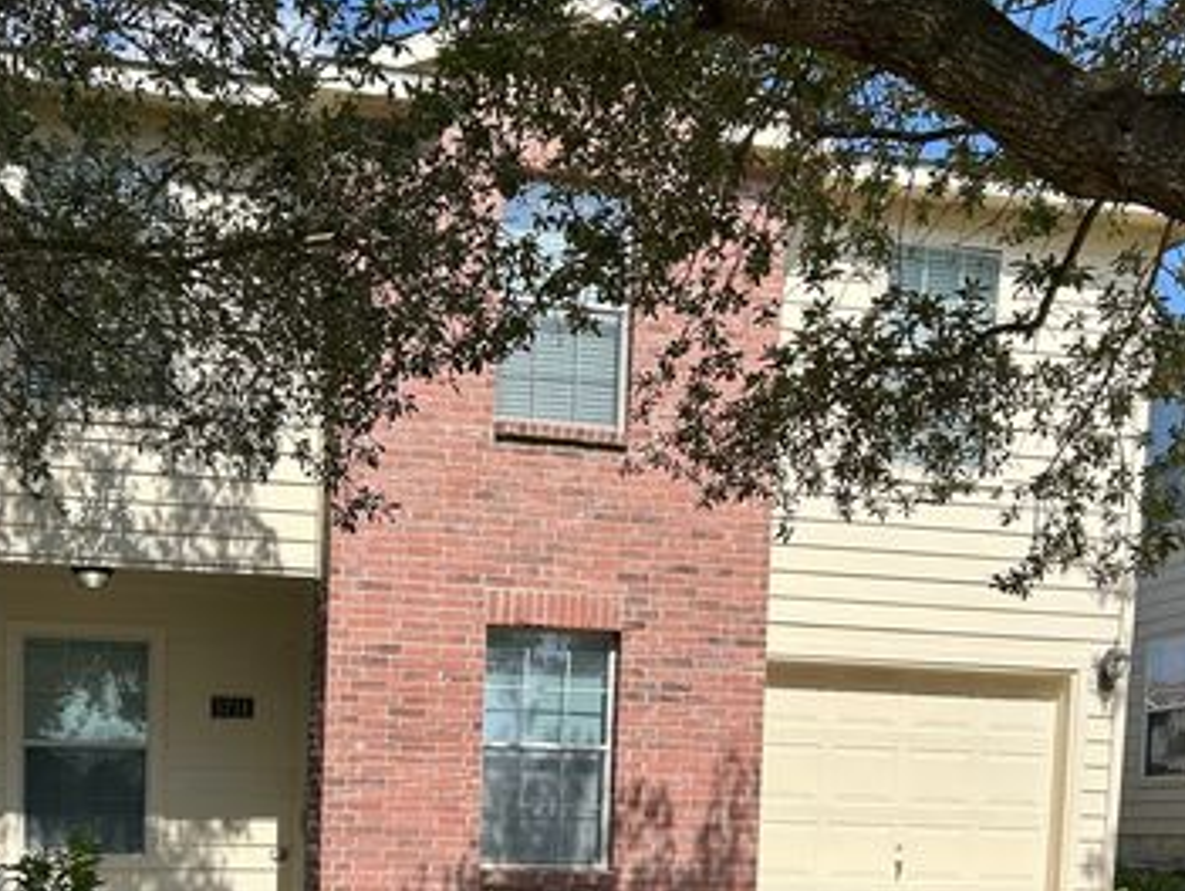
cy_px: 505
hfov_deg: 50.1
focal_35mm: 37
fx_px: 1268
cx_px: 581
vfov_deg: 38.7
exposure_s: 1/3831
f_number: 1.5
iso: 50
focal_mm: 5.7
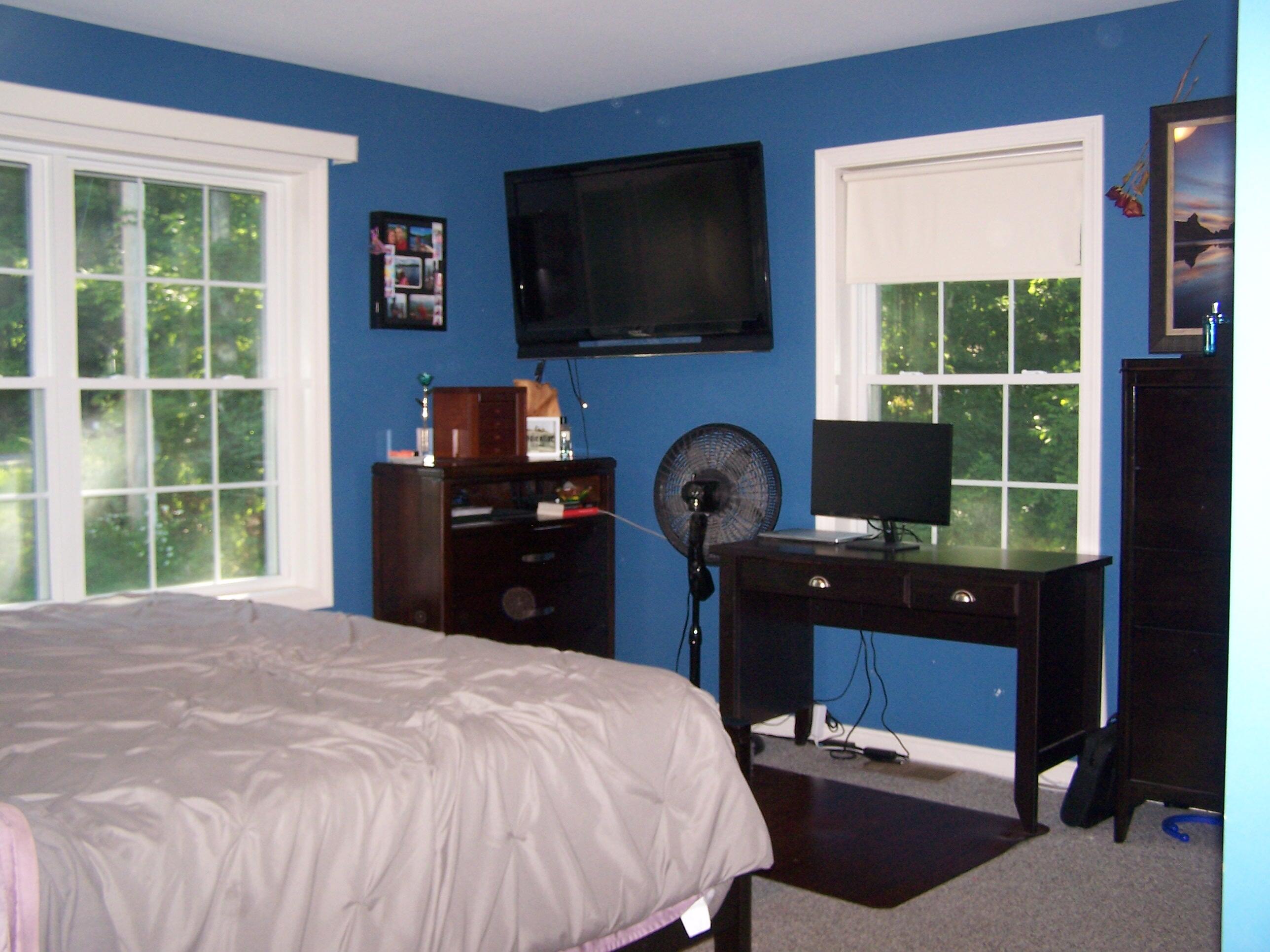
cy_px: 476
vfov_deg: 37.7
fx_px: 1394
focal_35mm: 38
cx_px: 635
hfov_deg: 49.0
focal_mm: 6.3
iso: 140
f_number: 2.8
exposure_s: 1/60
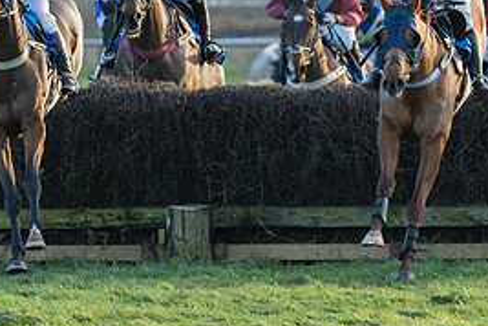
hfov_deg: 2.3
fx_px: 12009
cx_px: 228
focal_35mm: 886
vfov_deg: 1.6
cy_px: -21
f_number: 4
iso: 800
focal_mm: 200
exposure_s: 1/1000
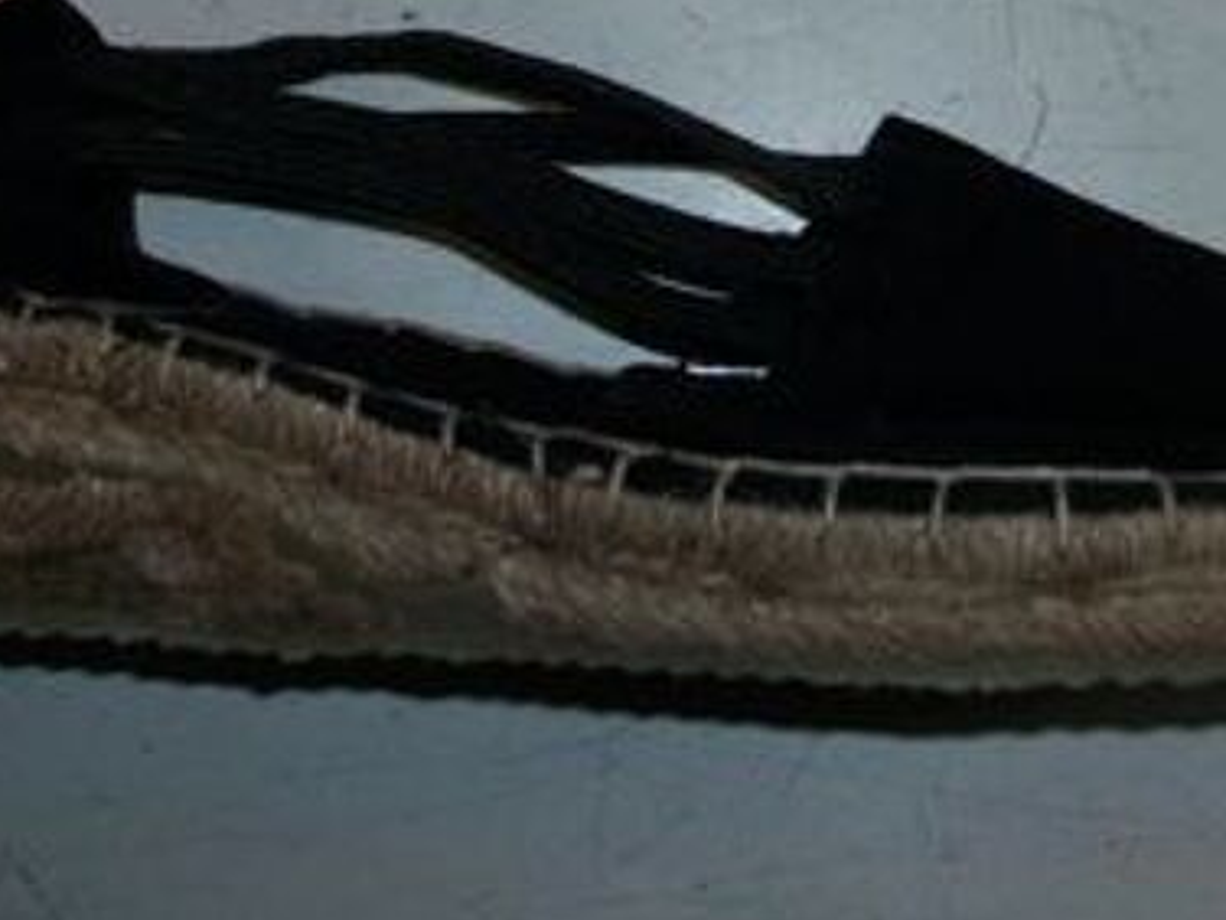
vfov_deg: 16.5
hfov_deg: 23.0
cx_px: 773
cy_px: -241
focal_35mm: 85
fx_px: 3010
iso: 80
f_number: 2.9
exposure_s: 1/40
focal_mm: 5.7
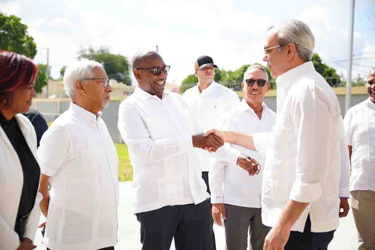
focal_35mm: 46
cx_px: 188
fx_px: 476
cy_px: 125
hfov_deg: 43.0
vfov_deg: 29.4
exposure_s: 1/1000
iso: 100
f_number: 2.8
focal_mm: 45.7
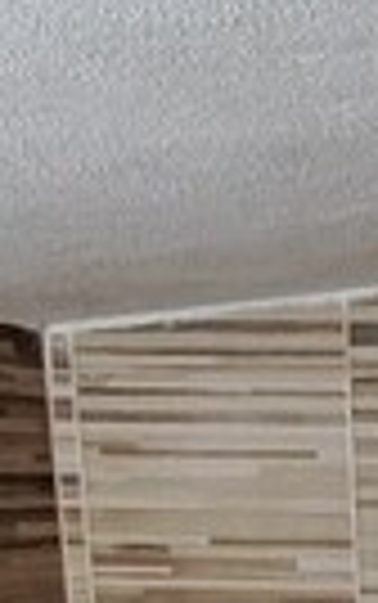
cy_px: 1166
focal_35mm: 105
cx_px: 648
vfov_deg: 16.0
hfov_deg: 11.7
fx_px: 1727
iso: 200
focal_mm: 1.74
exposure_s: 1/33
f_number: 2.2
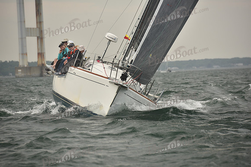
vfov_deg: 6.9
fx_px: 1395
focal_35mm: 200
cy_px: 84
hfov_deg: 10.3
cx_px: 126
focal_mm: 200
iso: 250
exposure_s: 1/500
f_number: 5
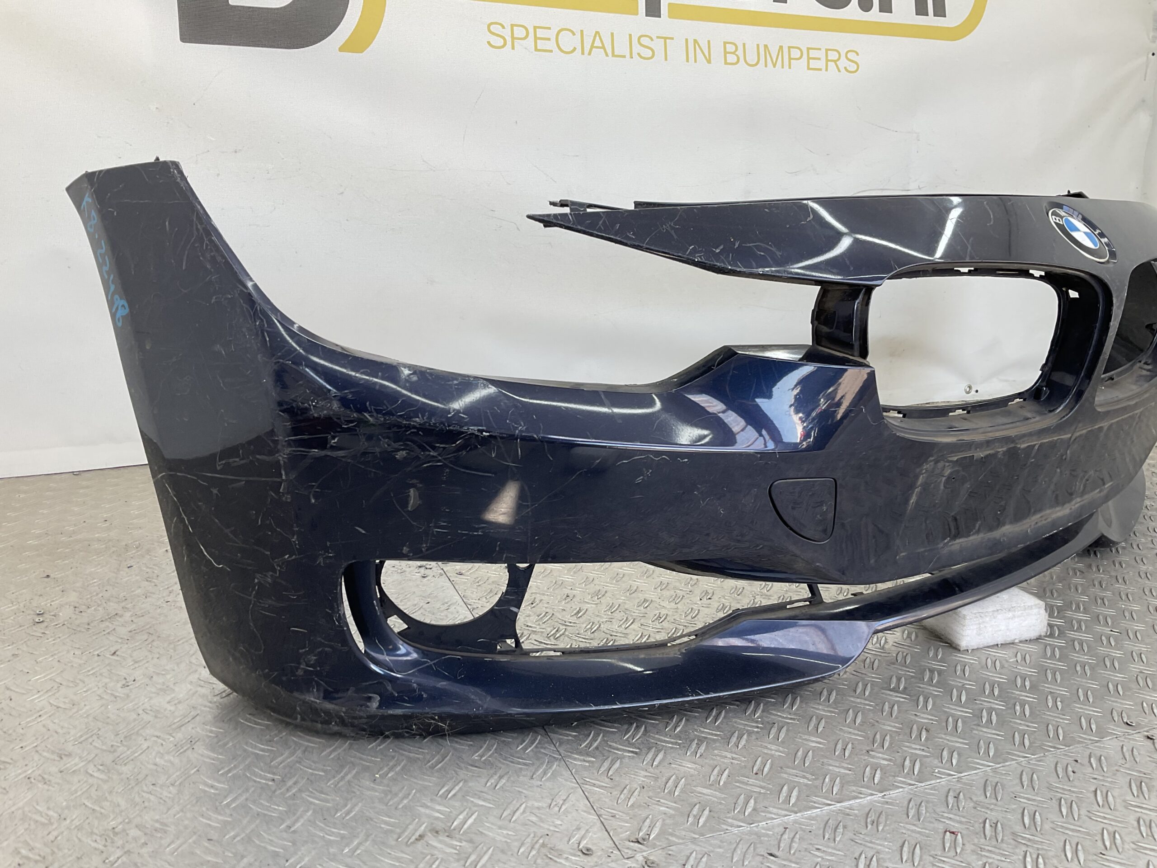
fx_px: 969
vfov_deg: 48.2
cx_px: 578
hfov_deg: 61.7
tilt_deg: -15.7
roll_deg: -4.0
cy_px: 434
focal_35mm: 29
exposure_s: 1/120
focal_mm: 3
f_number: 1.8
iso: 20
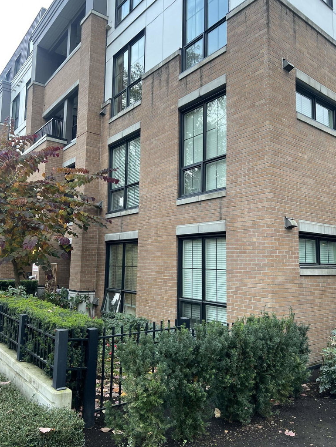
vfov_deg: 65.3
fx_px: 349
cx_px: 169
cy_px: 222
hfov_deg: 51.4
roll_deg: +1.4
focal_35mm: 27
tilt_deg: +7.9
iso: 80
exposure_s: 1/121
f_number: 1.5
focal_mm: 5.7
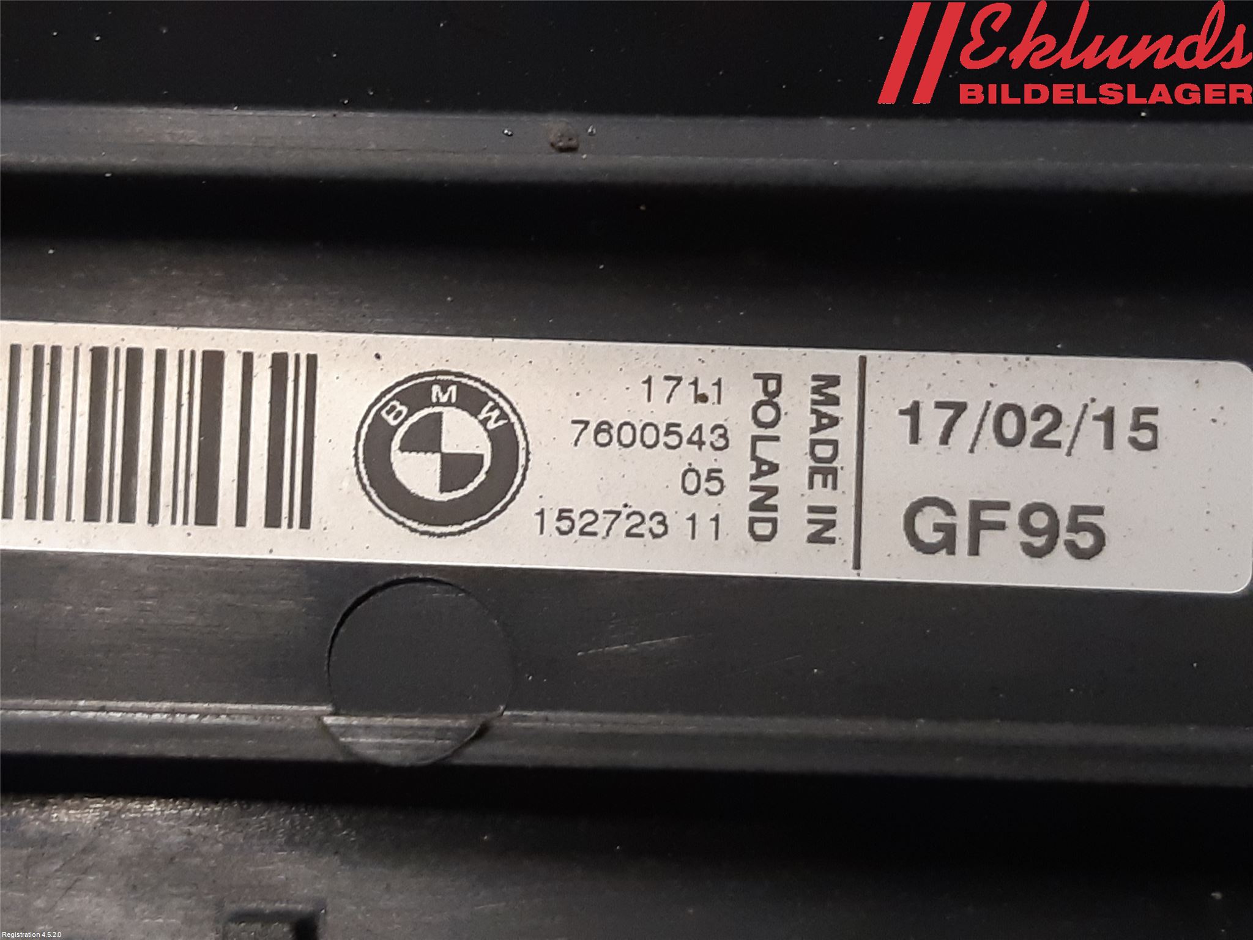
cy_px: 470
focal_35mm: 26
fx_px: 941
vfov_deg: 53.1
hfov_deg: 67.3
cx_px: 626
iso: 200
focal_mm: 3.93
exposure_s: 1/50
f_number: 1.7
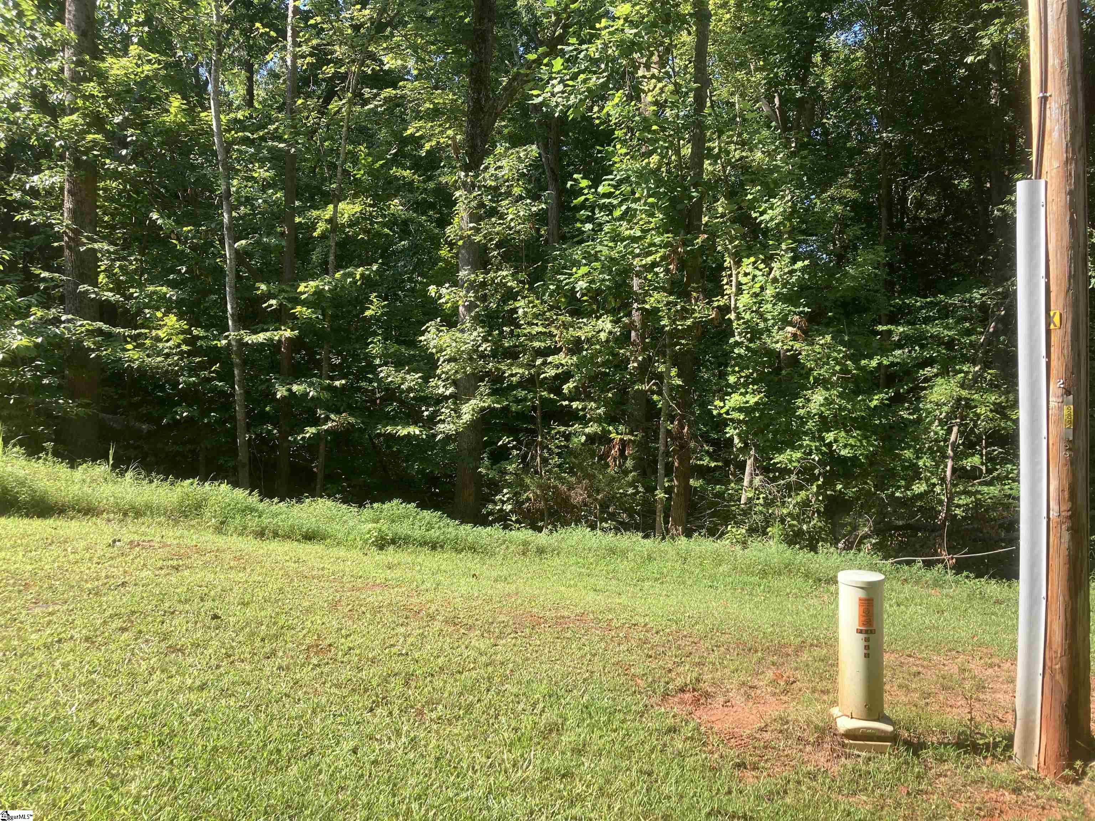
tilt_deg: +0.0
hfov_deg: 63.4
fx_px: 886
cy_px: 410
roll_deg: +2.1
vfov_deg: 49.7
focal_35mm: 28
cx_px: 548
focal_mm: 3.99
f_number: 1.8
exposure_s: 1/350
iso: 20
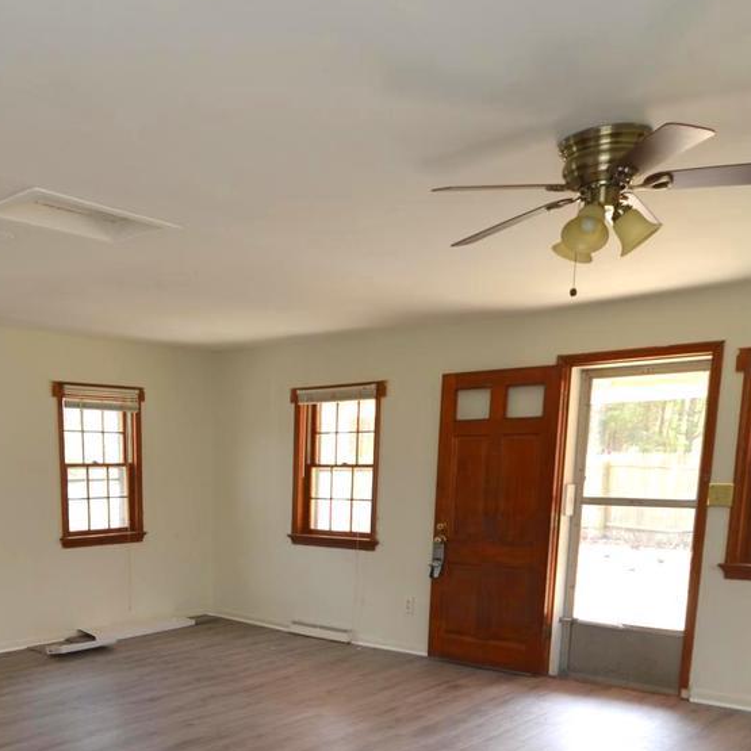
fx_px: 810
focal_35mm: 33
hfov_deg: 48.1
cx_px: 200
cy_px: 601
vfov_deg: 47.1
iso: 200
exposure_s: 1/80
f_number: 4.5
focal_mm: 10
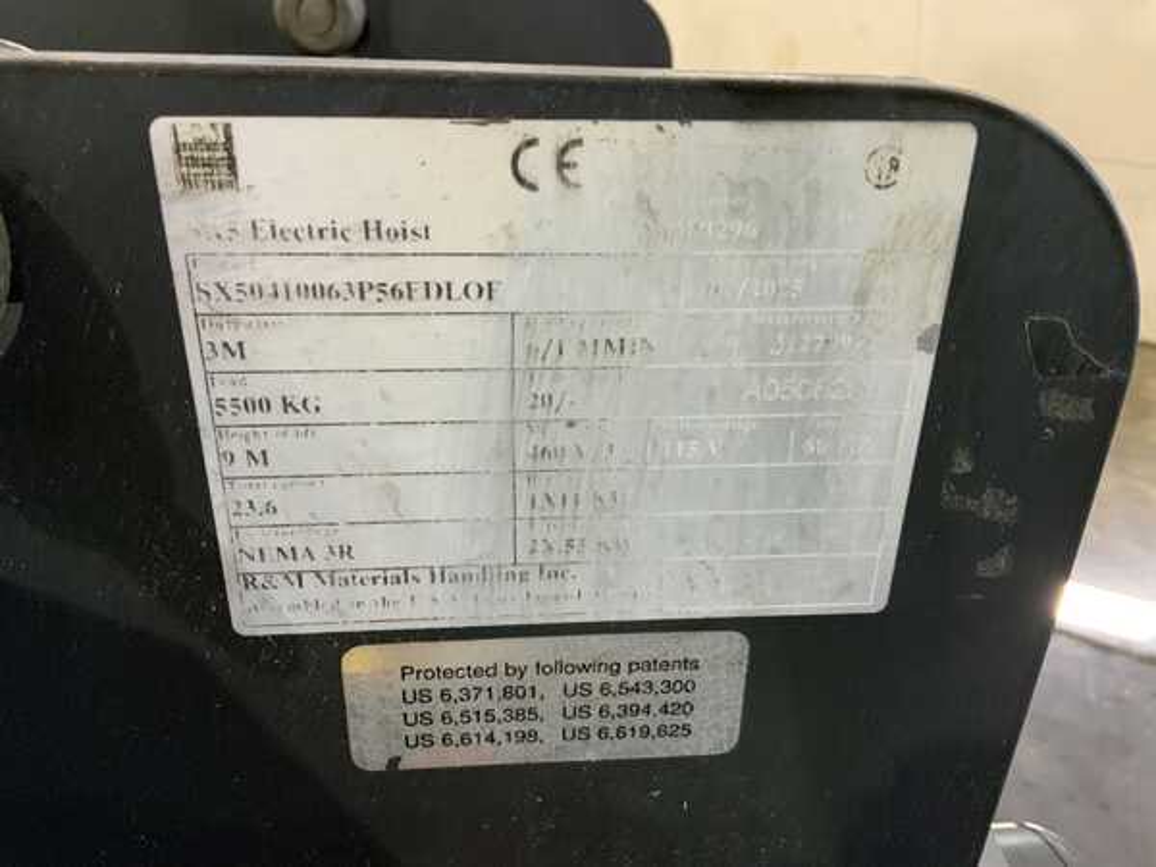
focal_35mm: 29
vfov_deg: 48.2
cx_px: 578
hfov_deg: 61.7
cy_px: 434
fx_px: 968
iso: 200
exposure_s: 1/60
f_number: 1.8
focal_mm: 3
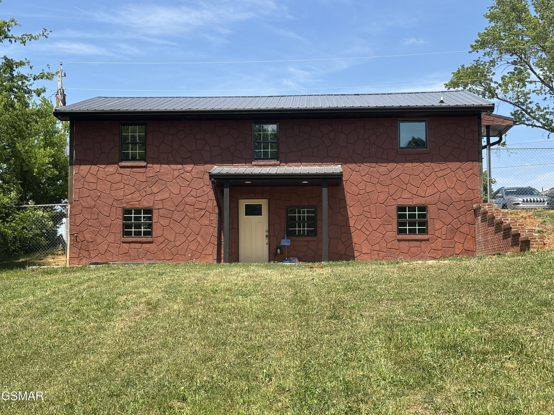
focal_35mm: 52
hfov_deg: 36.8
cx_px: 277
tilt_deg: +5.6
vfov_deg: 28.0
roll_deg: +0.4
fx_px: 832
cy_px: 208
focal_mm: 5.96
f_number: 1.6
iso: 32
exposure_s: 1/1592
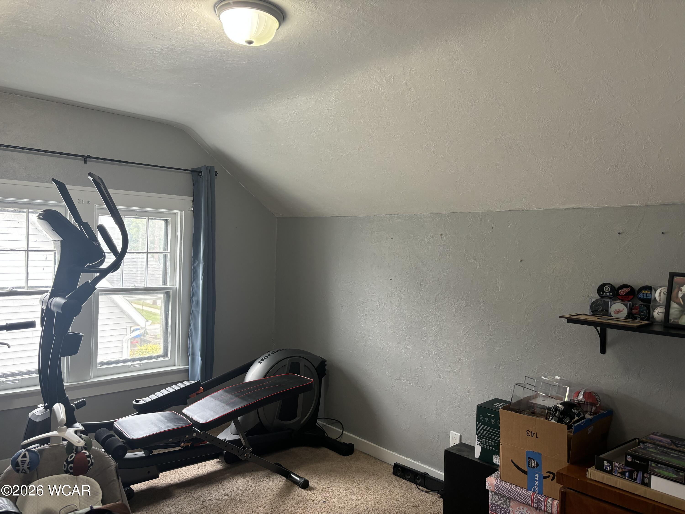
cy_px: 257
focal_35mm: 26
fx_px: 515
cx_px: 342
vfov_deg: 53.1
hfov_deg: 67.3
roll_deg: -1.5
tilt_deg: +0.1
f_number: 1.6
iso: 125
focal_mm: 5.96
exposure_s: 1/94
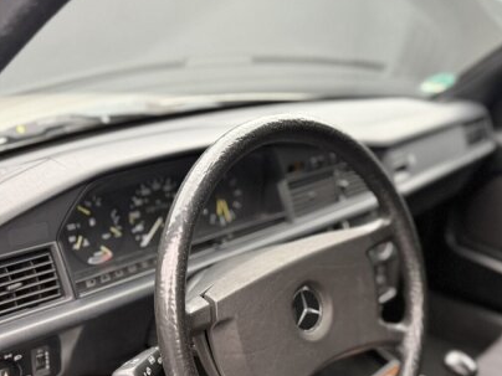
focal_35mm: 38
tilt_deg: -26.6
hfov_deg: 48.9
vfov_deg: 36.9
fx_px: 551
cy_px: 280
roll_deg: -3.7
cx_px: 275
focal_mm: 6.76
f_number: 1.78
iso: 800
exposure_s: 1/50
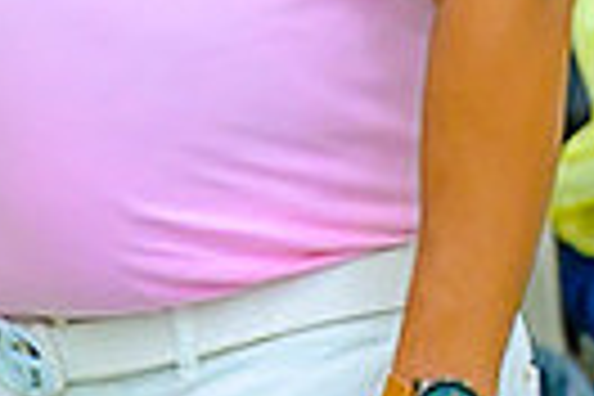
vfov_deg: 3.0
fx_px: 7622
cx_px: -675
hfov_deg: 4.4
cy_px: -376
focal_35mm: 462
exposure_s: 1/125
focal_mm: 70
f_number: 2.8
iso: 1000
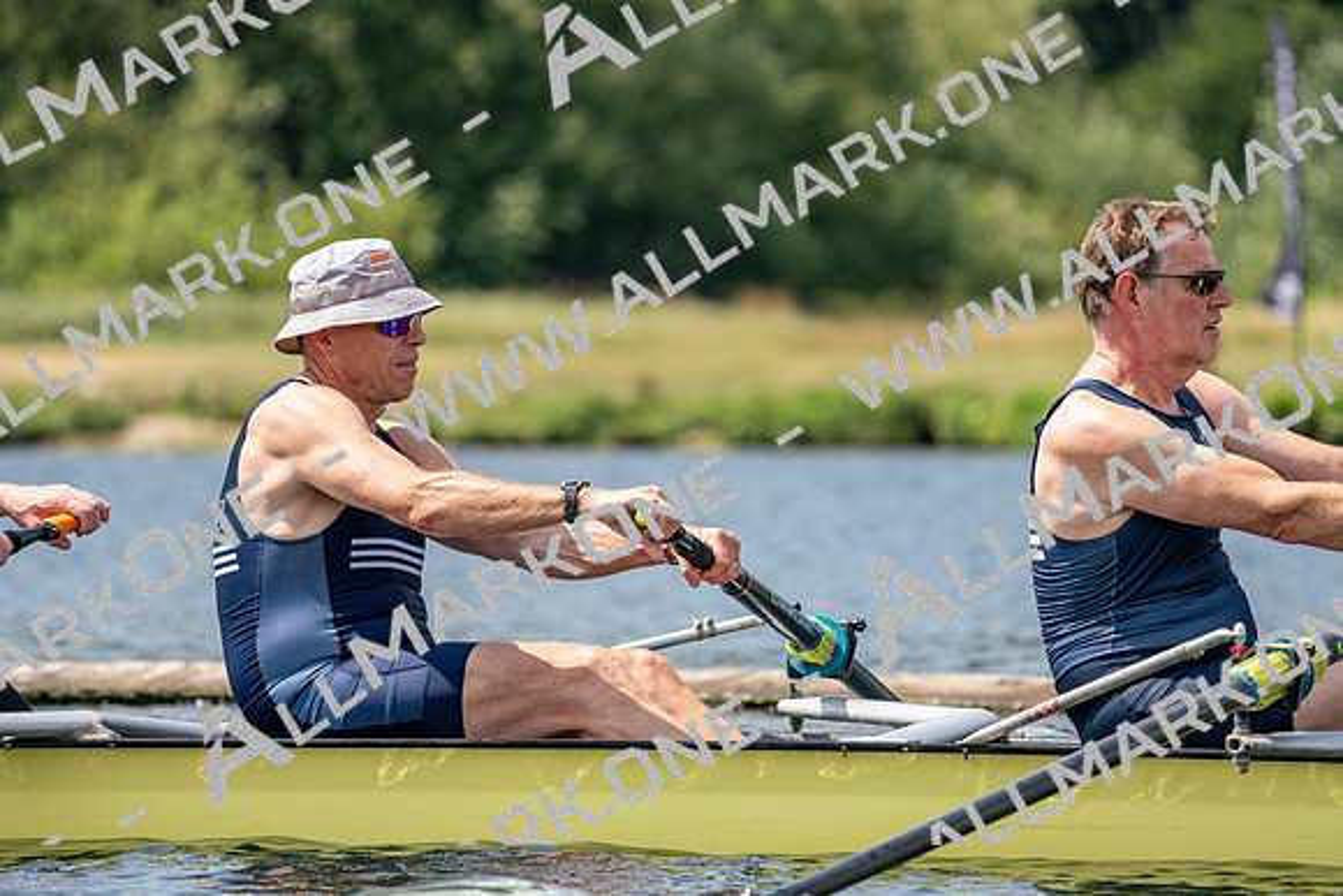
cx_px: 672
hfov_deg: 6.6
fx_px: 11642
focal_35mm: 312
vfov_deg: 4.4
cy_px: 448
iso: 250
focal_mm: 312
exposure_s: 1/1600
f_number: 6.3
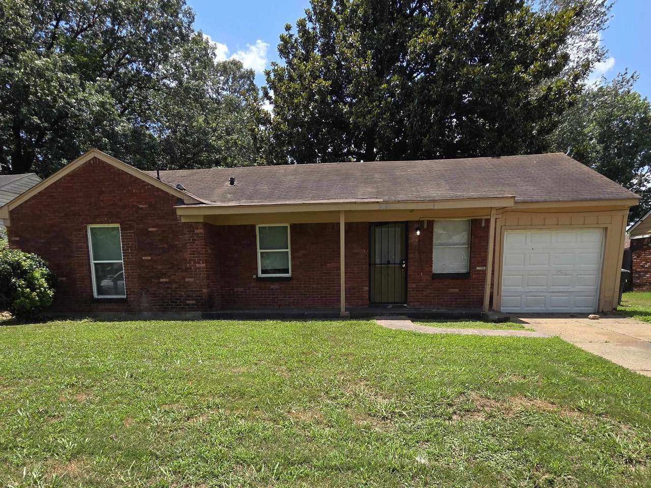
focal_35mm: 13
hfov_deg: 106.2
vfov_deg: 89.9
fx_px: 244
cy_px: 244
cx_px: 326
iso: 50
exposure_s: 1/1667
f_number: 2.2
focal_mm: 2.2
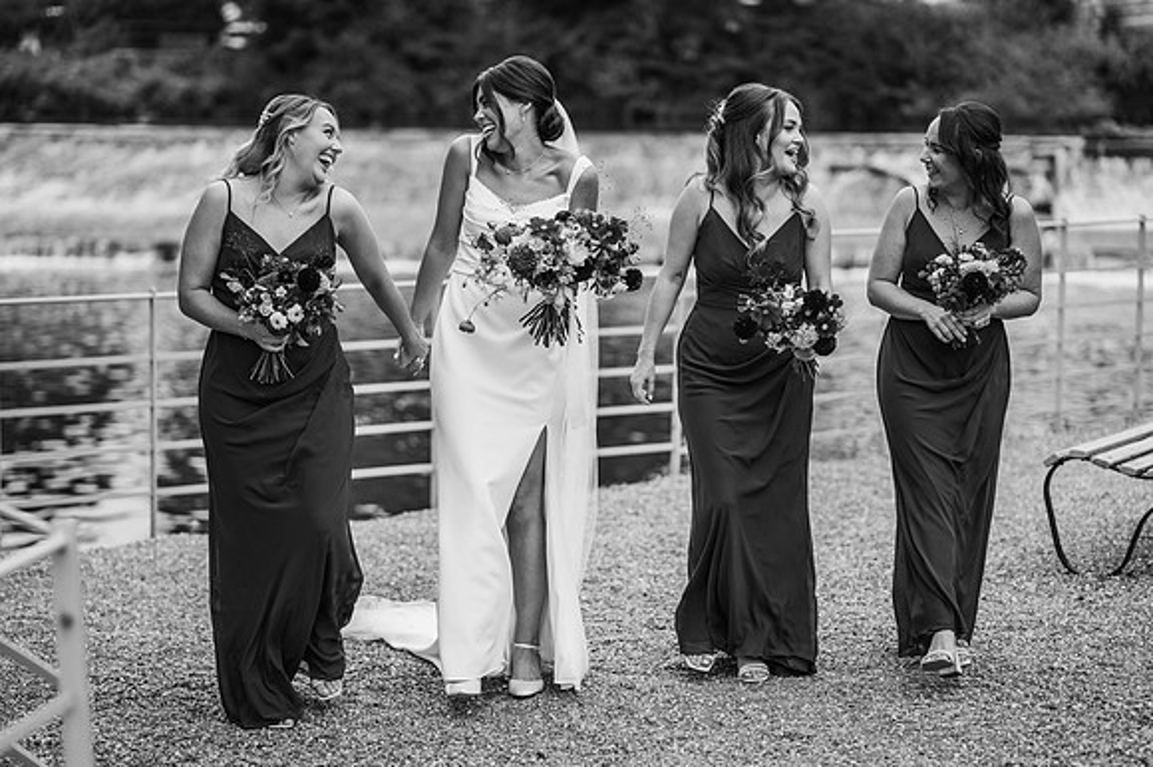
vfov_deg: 16.1
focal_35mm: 85
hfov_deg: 23.9
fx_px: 2721
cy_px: 384
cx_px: 576
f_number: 2.2
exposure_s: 1/1000
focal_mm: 85
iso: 100
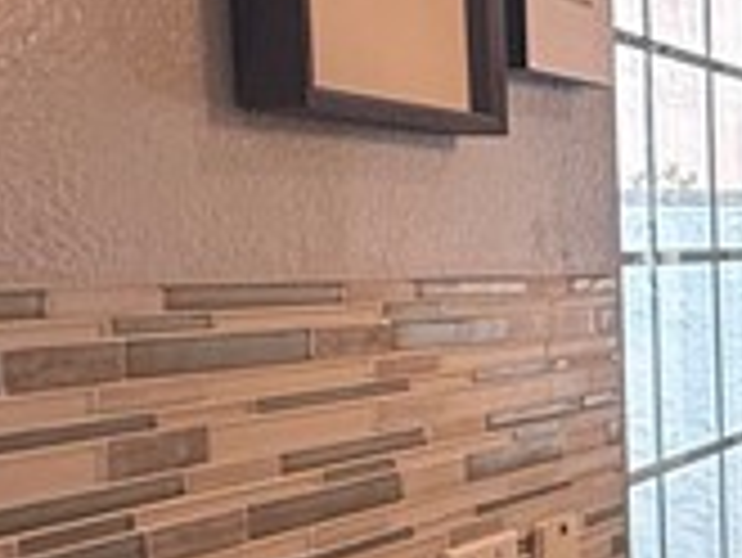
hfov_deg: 15.1
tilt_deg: -1.9
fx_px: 1866
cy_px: 324
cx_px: 1704
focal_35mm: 87
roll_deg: +0.1
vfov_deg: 17.0
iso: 125
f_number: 2.2
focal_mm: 2.22
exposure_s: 1/120
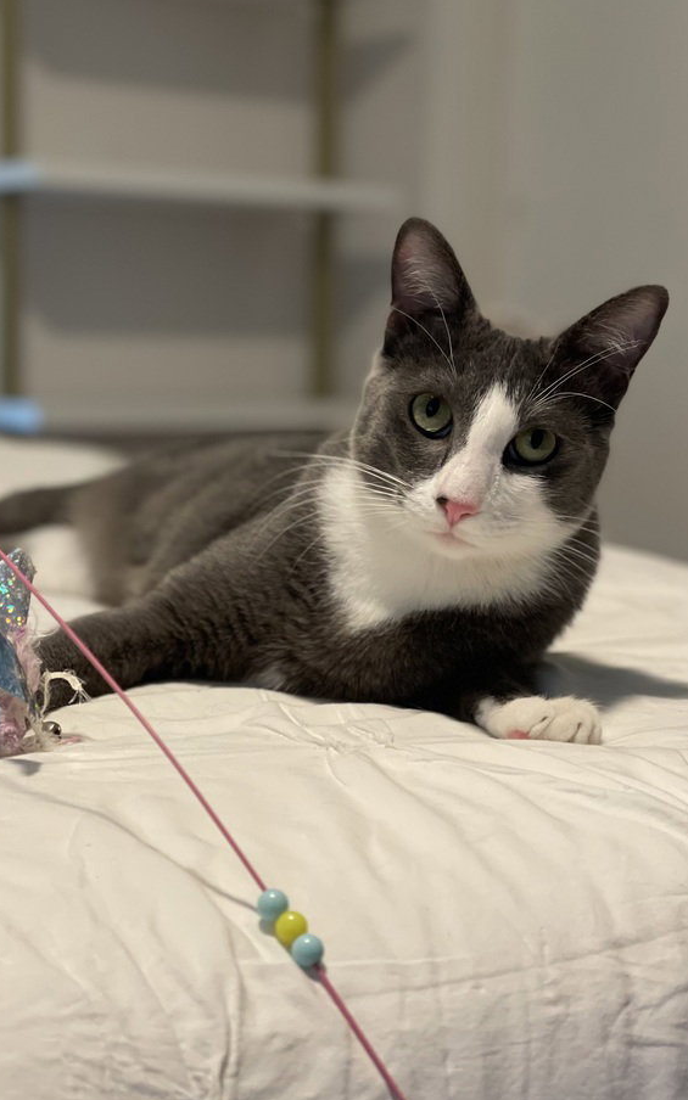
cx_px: 306
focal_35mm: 61
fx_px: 1830
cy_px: 546
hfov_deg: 21.3
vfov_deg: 33.5
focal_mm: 6
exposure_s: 1/40
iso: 160
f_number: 2
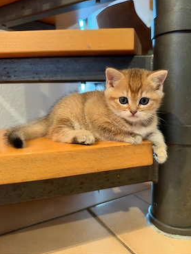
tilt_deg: -6.7
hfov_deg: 53.0
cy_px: 119
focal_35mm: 26
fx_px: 191
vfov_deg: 67.2
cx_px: 102
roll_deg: +1.8
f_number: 1.48
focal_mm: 6.93
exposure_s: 1/33
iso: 400
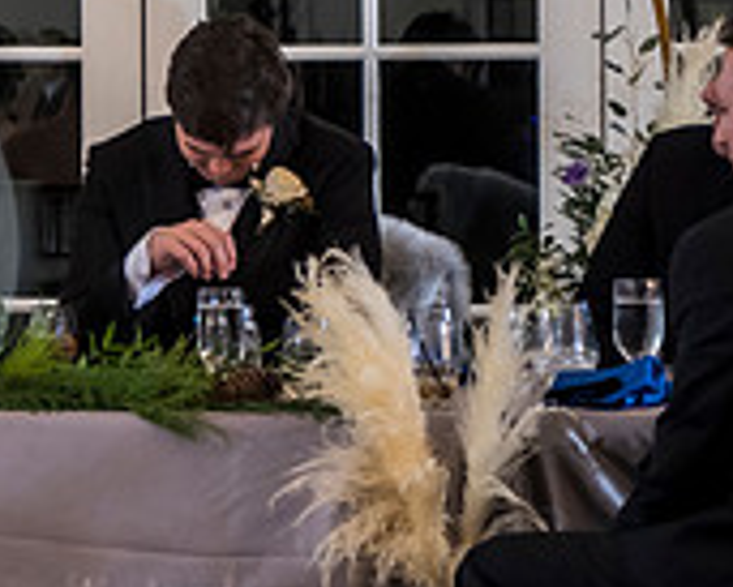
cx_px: -484
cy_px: 54
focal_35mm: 223
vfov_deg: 6.9
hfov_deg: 8.4
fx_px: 4841
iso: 1600
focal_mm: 70
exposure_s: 1/125
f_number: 2.8
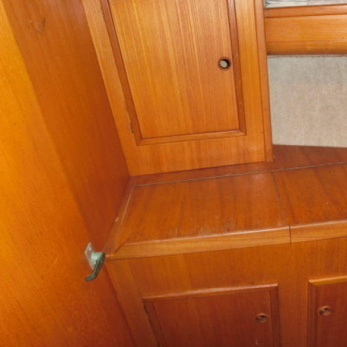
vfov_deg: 52.5
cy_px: 161
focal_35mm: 31
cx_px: 232
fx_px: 352
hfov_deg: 51.5
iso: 400
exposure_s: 1/15
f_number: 3
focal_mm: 4.24
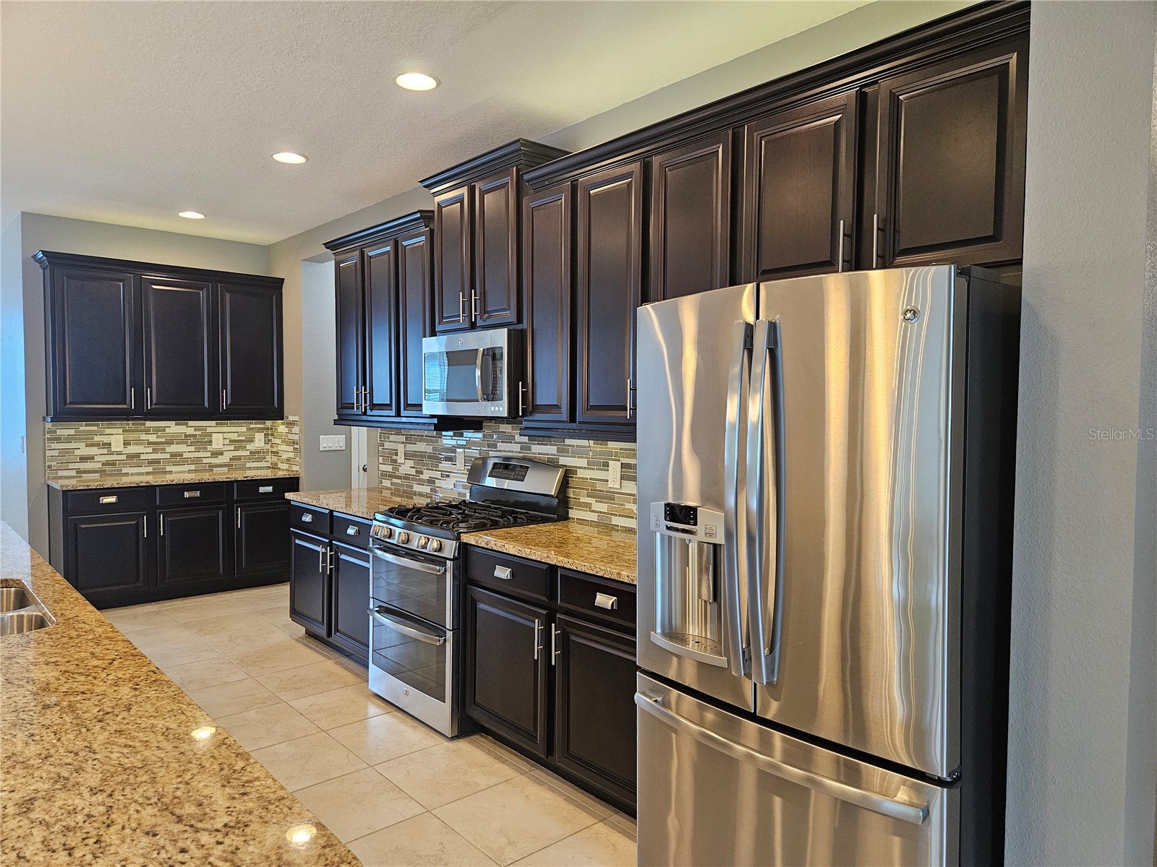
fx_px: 769
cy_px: 434
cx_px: 578
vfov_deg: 58.9
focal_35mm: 23
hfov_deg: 73.9
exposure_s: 1/120
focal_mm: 5.4
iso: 640
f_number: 1.8
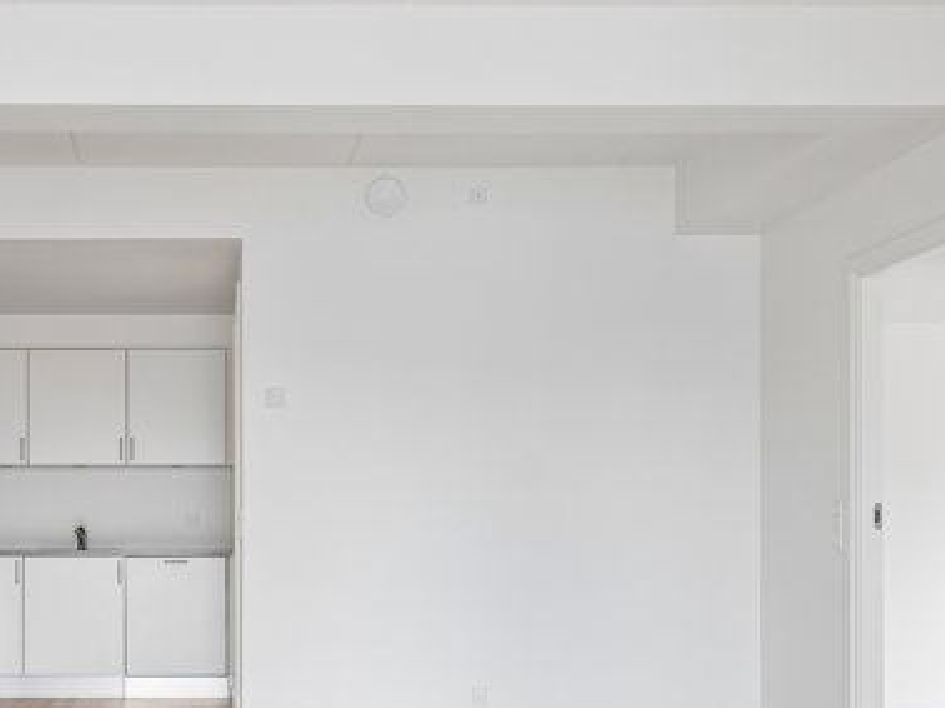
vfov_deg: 25.5
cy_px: 527
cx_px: 212
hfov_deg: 33.3
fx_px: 1542
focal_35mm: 57
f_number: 8
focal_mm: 18.5
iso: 200
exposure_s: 1/5
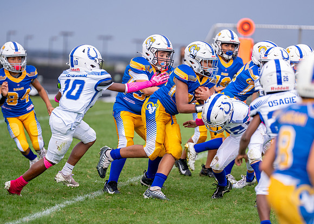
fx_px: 2191
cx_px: 183
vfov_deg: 5.9
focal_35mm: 246
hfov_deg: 8.2
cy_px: 119
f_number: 2.8
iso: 250
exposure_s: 1/2000
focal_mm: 200
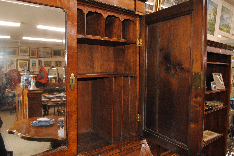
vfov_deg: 48.0
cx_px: 117
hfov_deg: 67.3
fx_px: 176
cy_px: 78
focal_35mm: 27
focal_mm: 18
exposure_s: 1/60
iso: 800
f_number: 5
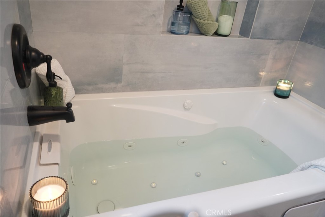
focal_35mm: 27
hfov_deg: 67.4
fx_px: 244
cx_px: 162
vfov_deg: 47.9
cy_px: 108
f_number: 3.5
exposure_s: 1/30
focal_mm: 18
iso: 500
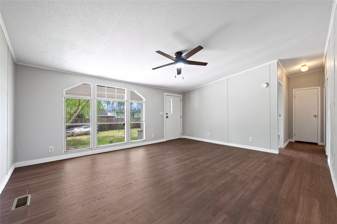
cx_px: 168
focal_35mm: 14
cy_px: 112
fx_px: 131
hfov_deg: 104.3
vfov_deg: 81.1
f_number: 11
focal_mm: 14
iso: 800
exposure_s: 1/2.5
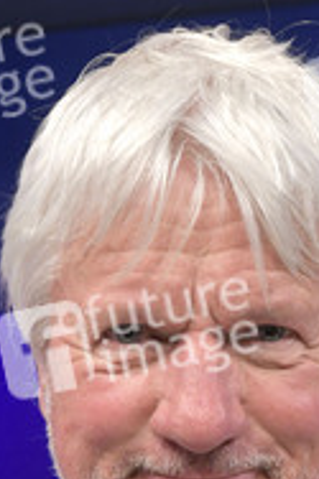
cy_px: 466
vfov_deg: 19.5
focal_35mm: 102
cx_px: 202
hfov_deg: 13.4
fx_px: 1358
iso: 2500
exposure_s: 1/200
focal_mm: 48
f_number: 6.3
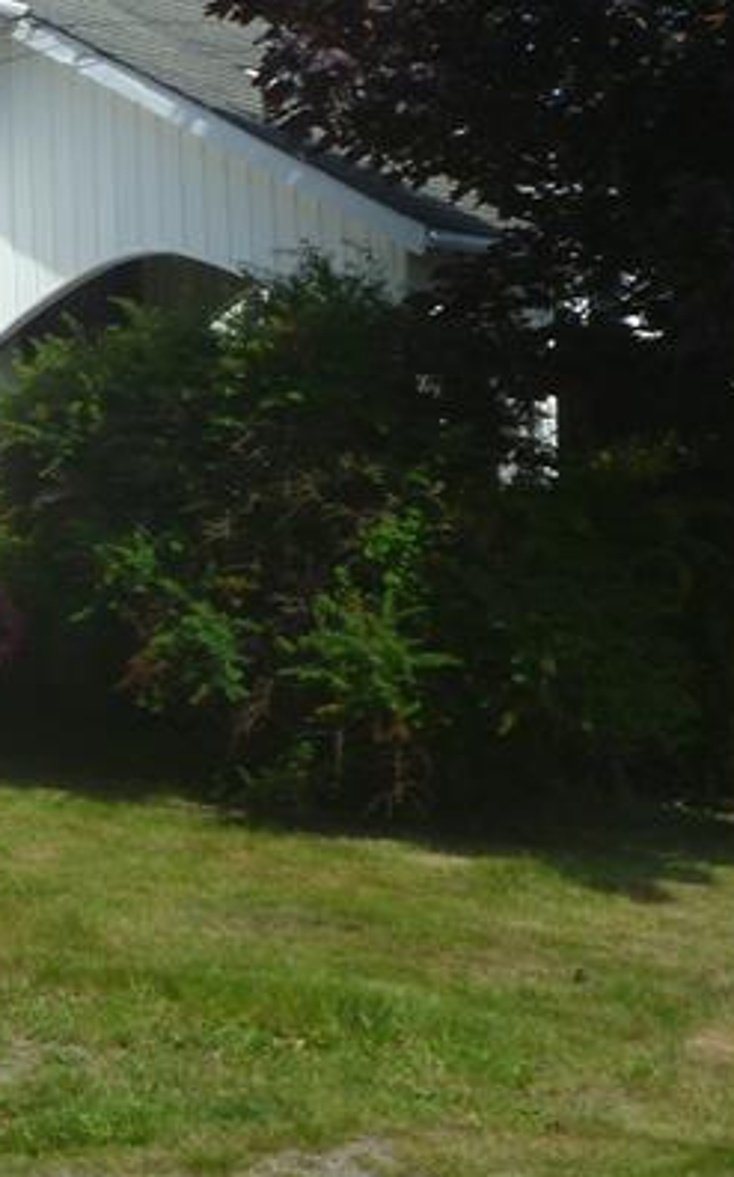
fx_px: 3077
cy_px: 327
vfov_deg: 21.5
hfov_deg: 12.6
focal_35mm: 96
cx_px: -511
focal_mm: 6.3
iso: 80
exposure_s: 1/200
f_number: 5.6
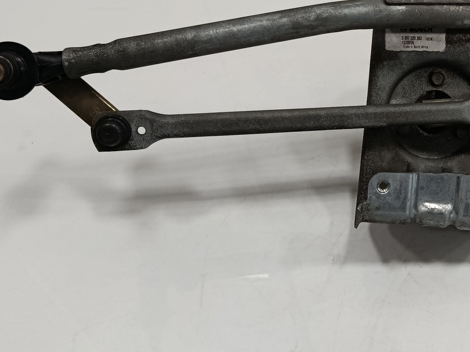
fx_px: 733
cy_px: 60
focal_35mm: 54
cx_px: 454
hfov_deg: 33.0
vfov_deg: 26.4
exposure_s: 1/100
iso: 865
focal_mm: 5.24
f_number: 1.7
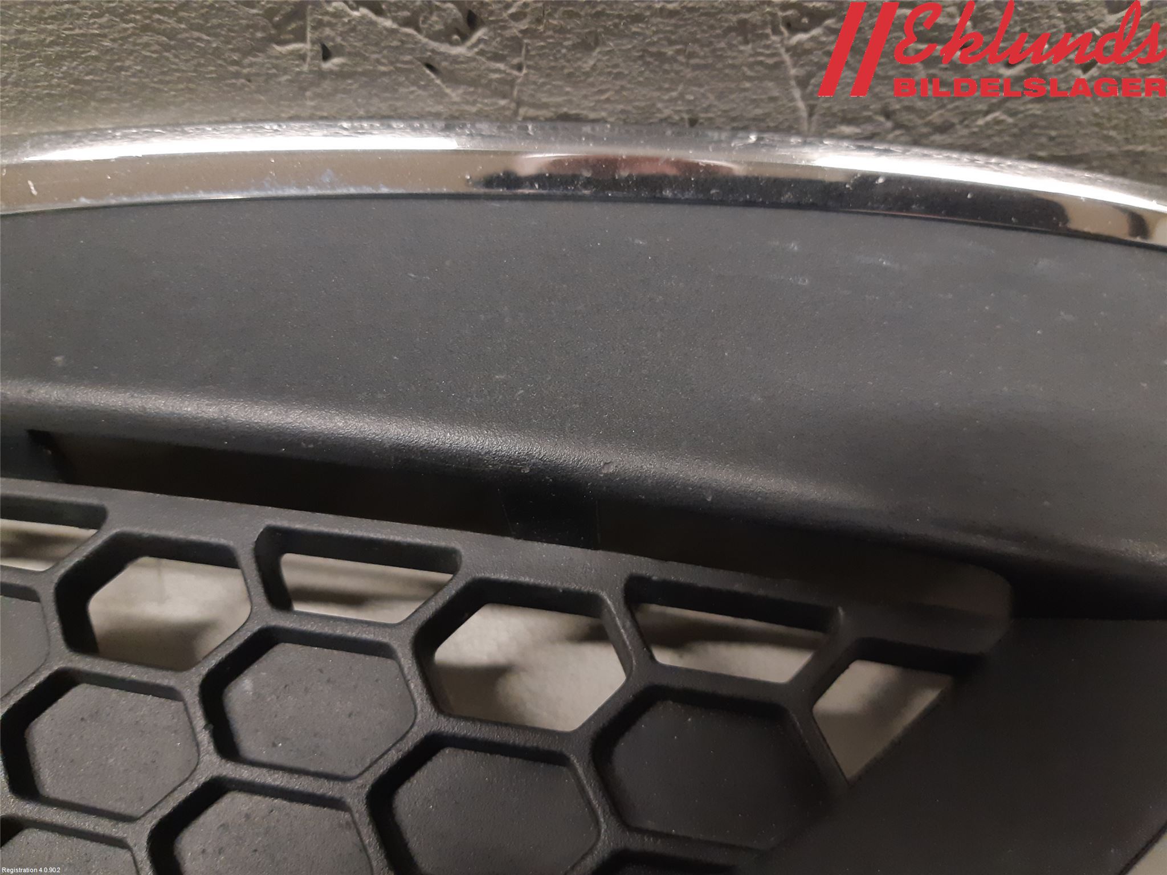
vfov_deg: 53.1
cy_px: 438
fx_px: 877
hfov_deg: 67.3
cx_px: 584
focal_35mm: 26
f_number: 1.7
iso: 250
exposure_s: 1/50
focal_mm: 3.93
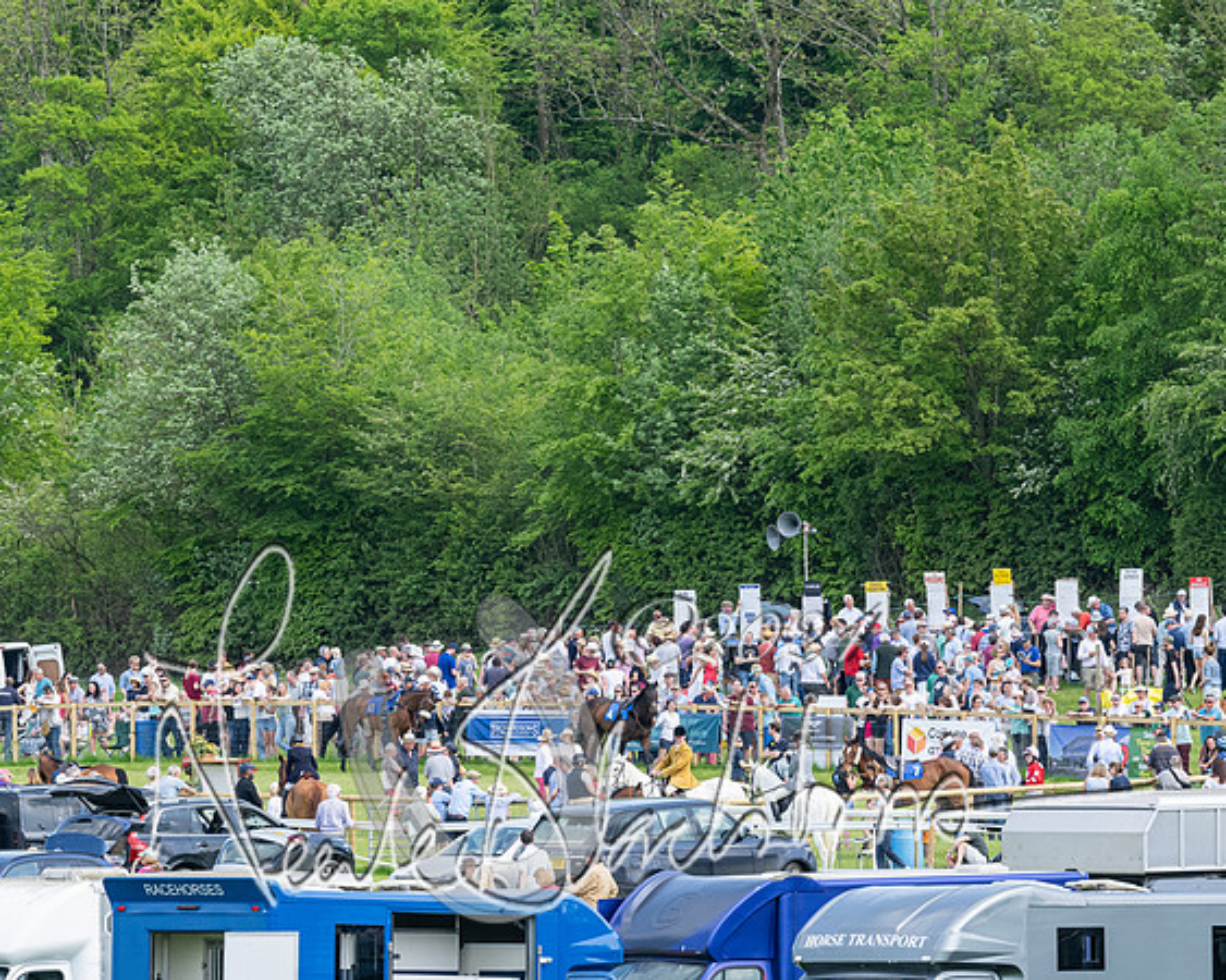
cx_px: 613
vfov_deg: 4.6
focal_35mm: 338
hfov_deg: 5.7
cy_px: 490
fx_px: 12260
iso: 400
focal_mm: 200
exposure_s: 1/250
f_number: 11
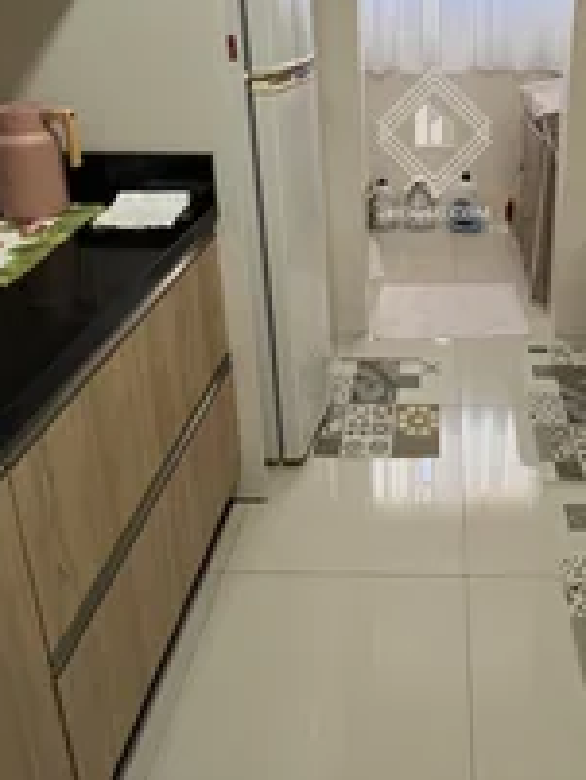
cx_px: 435
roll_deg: +0.2
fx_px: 564
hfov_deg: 52.7
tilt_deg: -14.6
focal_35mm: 25
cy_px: 144
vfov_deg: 62.8
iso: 200
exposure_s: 1/120
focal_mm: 1.57
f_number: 1.8
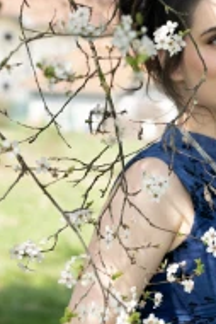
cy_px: 210
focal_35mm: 156
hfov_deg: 8.7
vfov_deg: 13.1
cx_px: 279
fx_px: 1401
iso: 160
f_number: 4
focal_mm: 52
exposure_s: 1/200
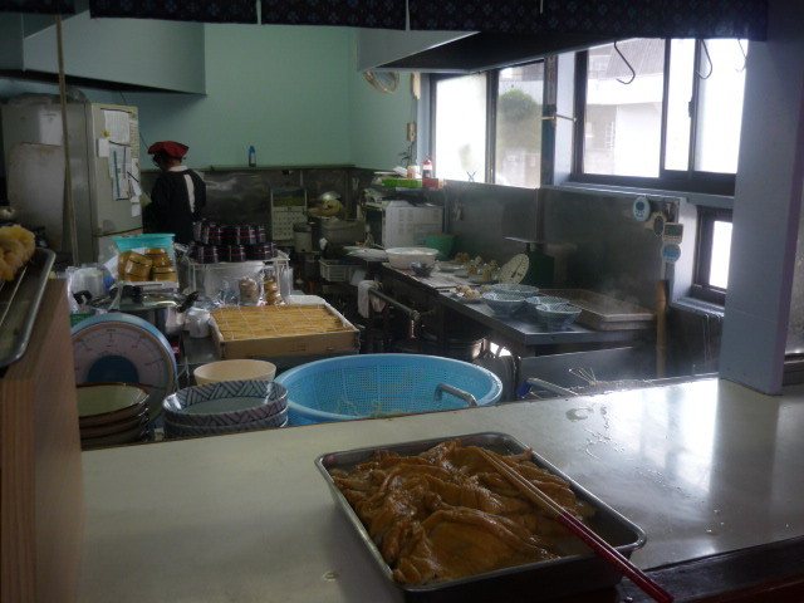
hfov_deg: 55.4
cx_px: 402
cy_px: 302
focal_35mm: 33
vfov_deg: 42.9
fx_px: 766
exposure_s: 1/60
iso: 100
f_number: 2.8
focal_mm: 5.5
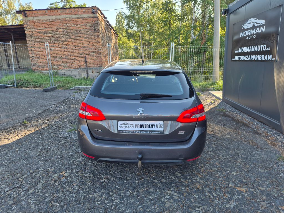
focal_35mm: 23
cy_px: 106
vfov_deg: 58.9
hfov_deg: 73.9
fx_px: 189
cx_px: 142
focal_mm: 5.4
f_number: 1.8
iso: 25
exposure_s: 1/251
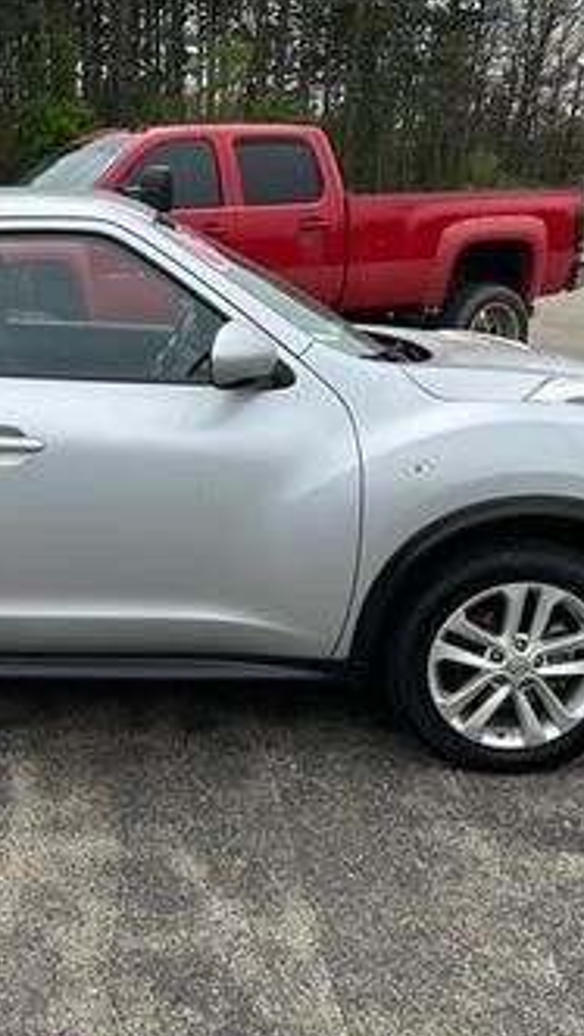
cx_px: 81
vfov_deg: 47.3
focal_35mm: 43
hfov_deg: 27.0
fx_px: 1183
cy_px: 571
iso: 50
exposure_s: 1/2571
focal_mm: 5.7
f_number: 1.5
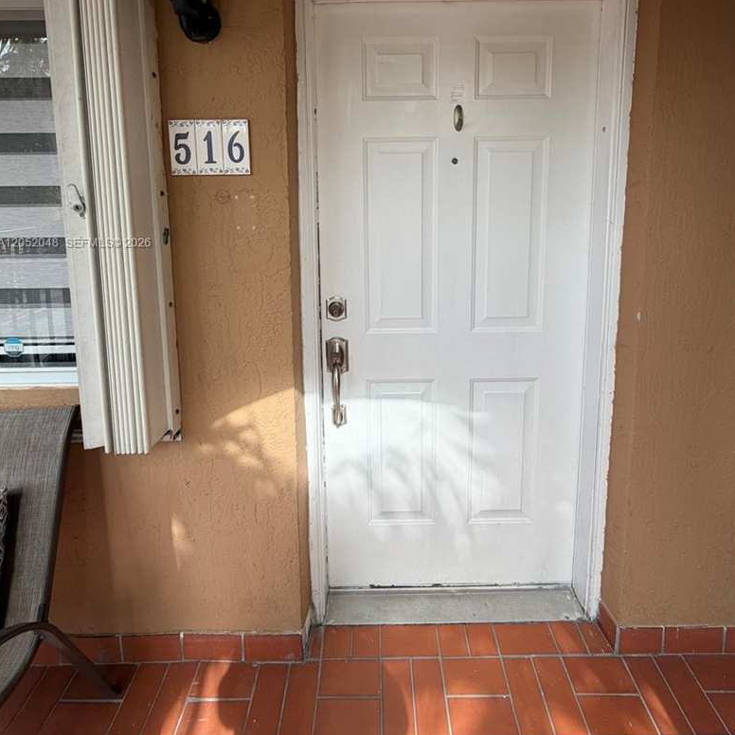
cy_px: 243
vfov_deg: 81.1
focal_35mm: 17
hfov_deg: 84.0
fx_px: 408
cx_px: 374
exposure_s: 1/430
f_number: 2.2
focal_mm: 2.22
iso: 64
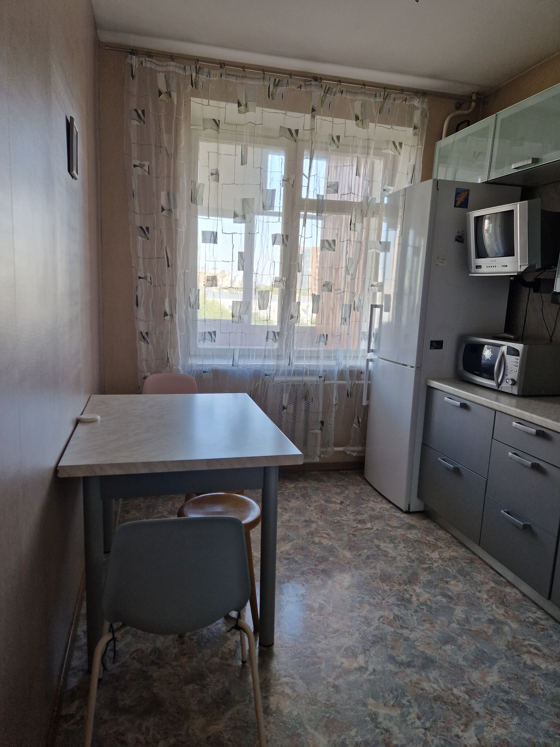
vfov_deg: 73.9
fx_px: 496
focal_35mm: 23
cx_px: 280
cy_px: 374
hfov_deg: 58.9
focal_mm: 5.4
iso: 160
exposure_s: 1/180
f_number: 1.8
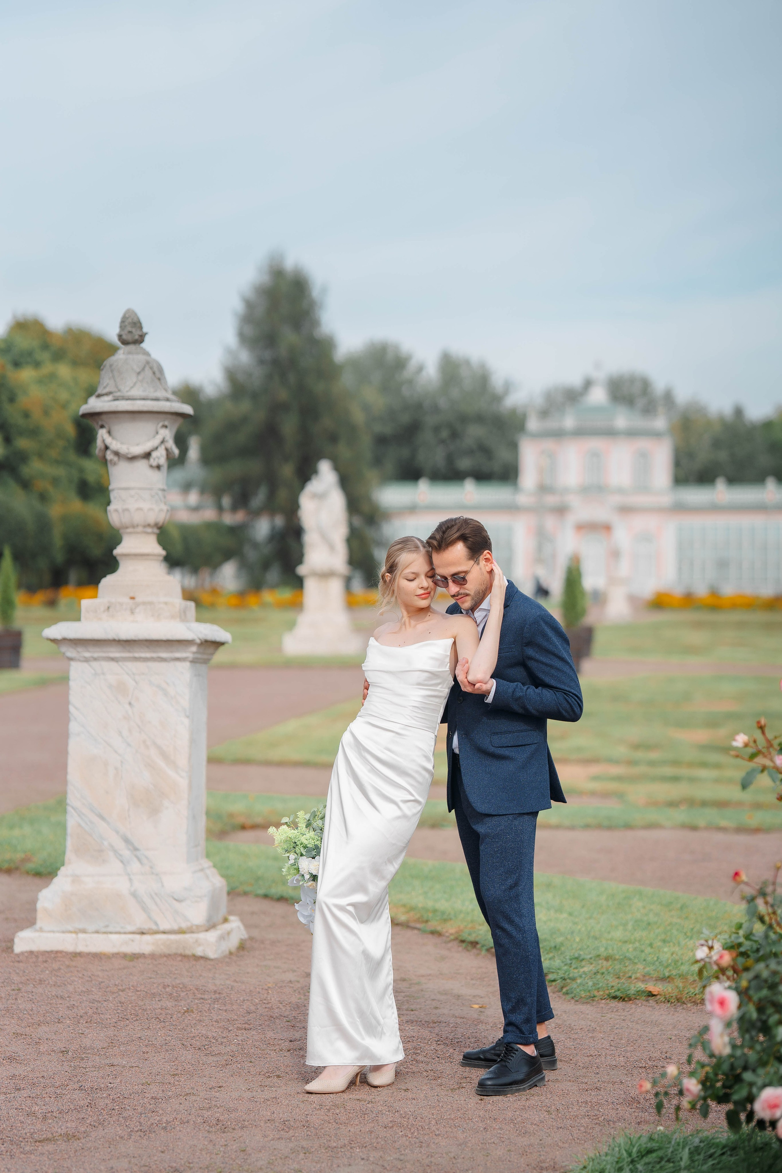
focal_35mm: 85
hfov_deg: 16.1
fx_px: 2769
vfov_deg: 23.9
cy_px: 586
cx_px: 391
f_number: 2
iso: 100
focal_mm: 85
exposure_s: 1/3200
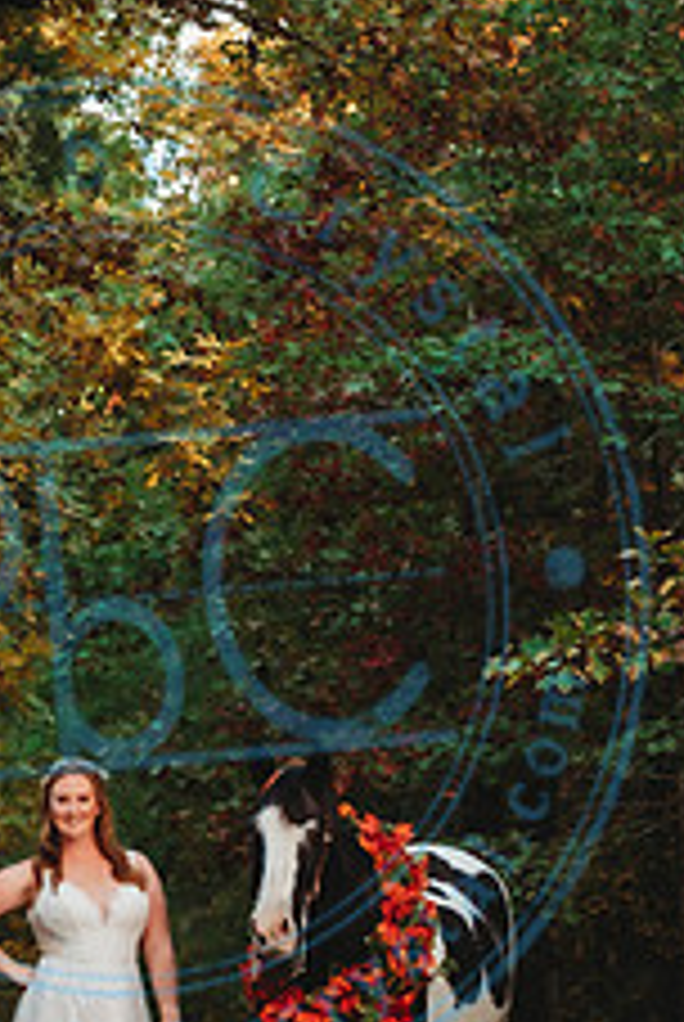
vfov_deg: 10.9
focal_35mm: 188
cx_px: 90
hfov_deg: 7.3
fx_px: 5341
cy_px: 608
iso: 400
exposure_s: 1/320
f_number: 2.8
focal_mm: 95
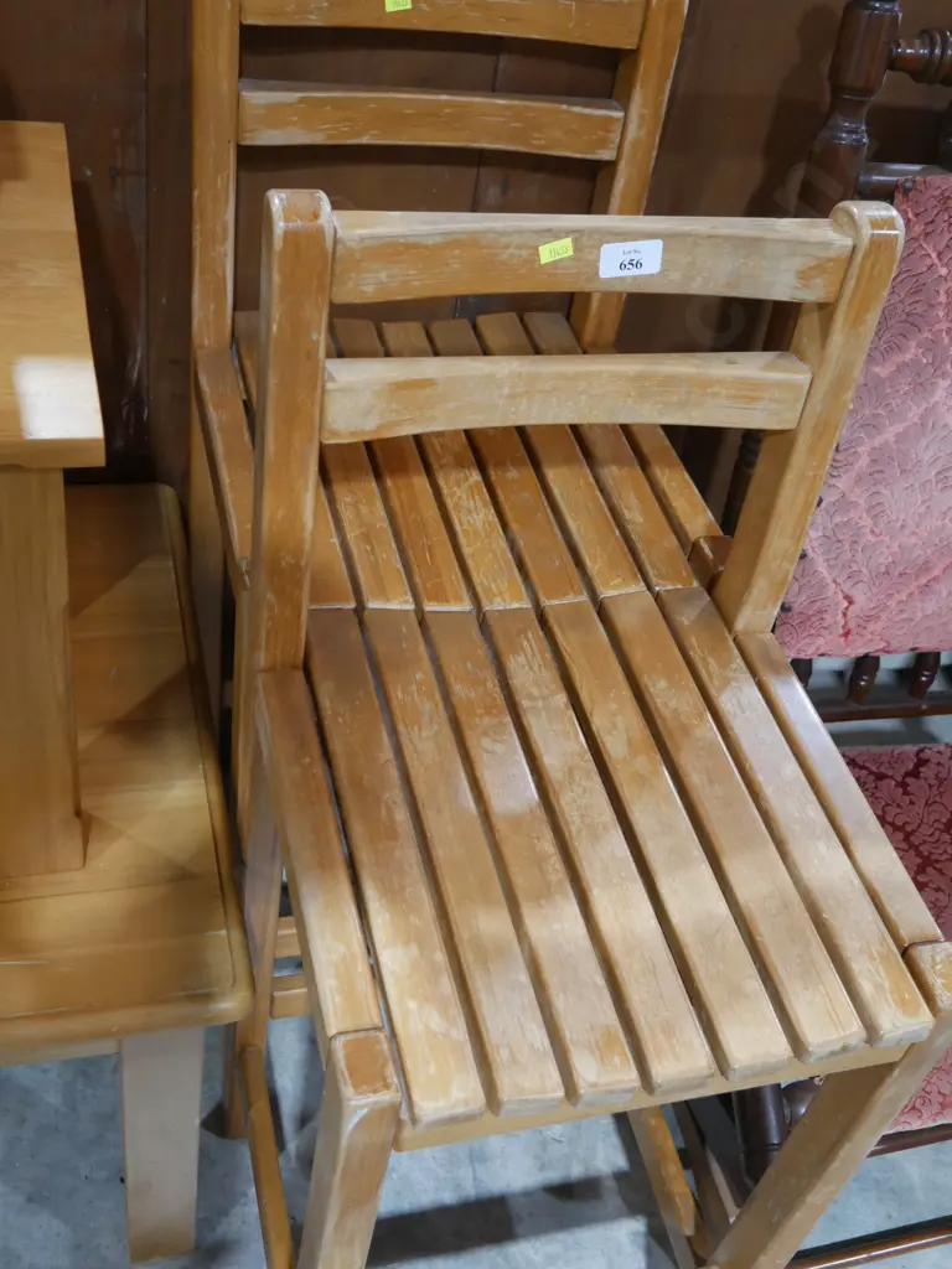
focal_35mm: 38
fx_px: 1393
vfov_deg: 49.0
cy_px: 634
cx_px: 476
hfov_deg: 37.7
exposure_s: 1/60
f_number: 4.1
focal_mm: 19
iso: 1600
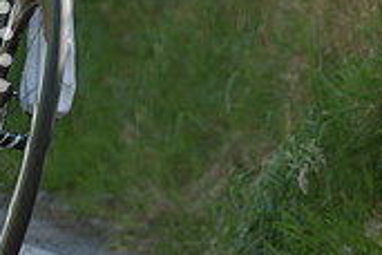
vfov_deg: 1.1
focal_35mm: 1228
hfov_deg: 1.7
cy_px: -85
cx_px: 100
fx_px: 13029
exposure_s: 1/1000
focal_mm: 200
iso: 500
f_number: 4
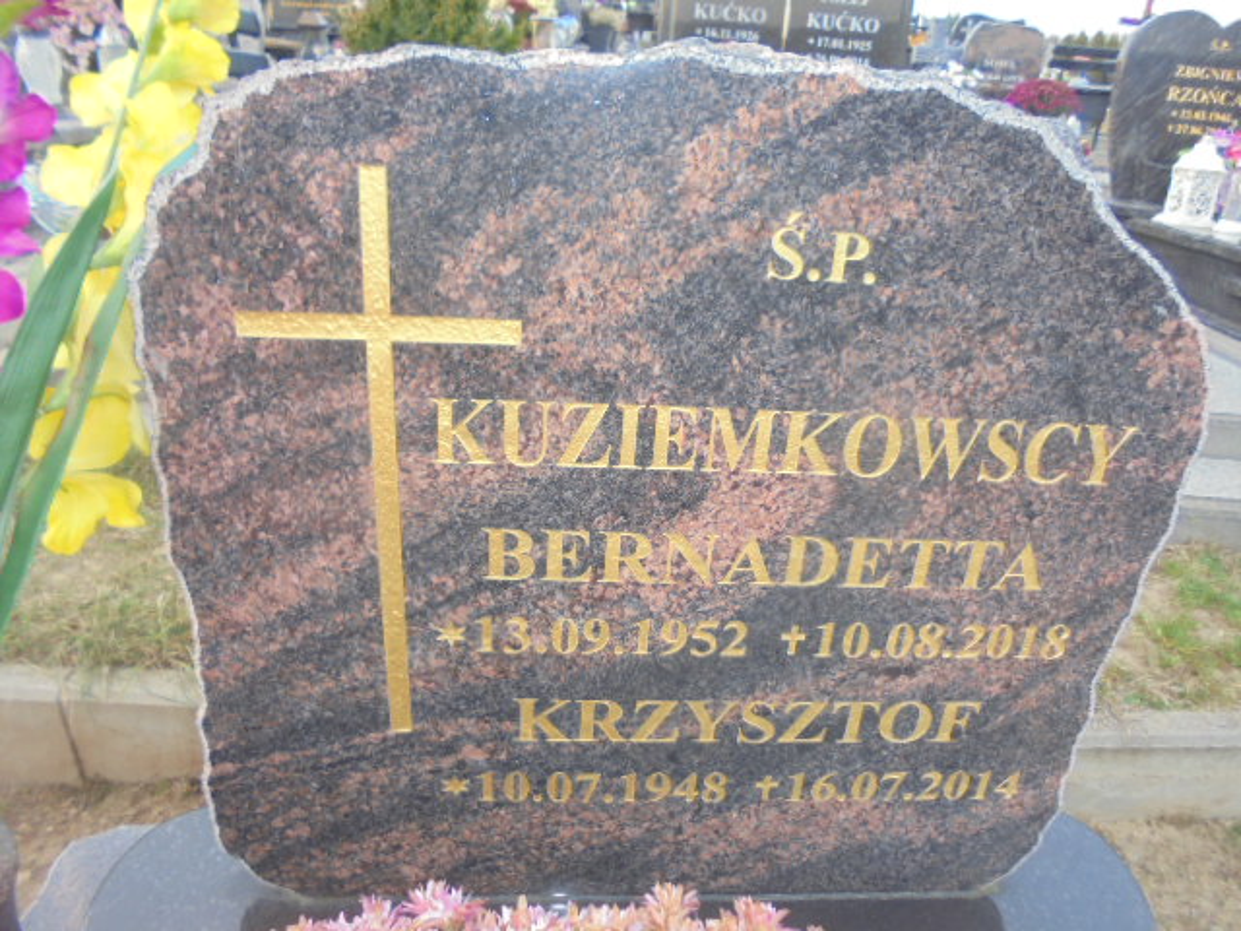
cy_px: 466
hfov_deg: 67.3
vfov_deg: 53.1
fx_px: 932
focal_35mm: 26
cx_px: 620
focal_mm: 4.6
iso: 100
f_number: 3.5
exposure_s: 1/40
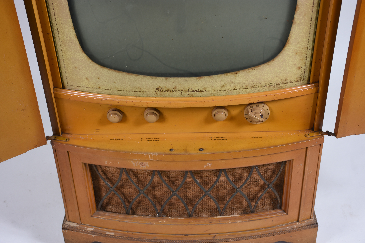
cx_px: 182
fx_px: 578
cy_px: 122
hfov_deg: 35.1
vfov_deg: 23.8
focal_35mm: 57
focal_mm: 38
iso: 160
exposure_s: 1/50
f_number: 5
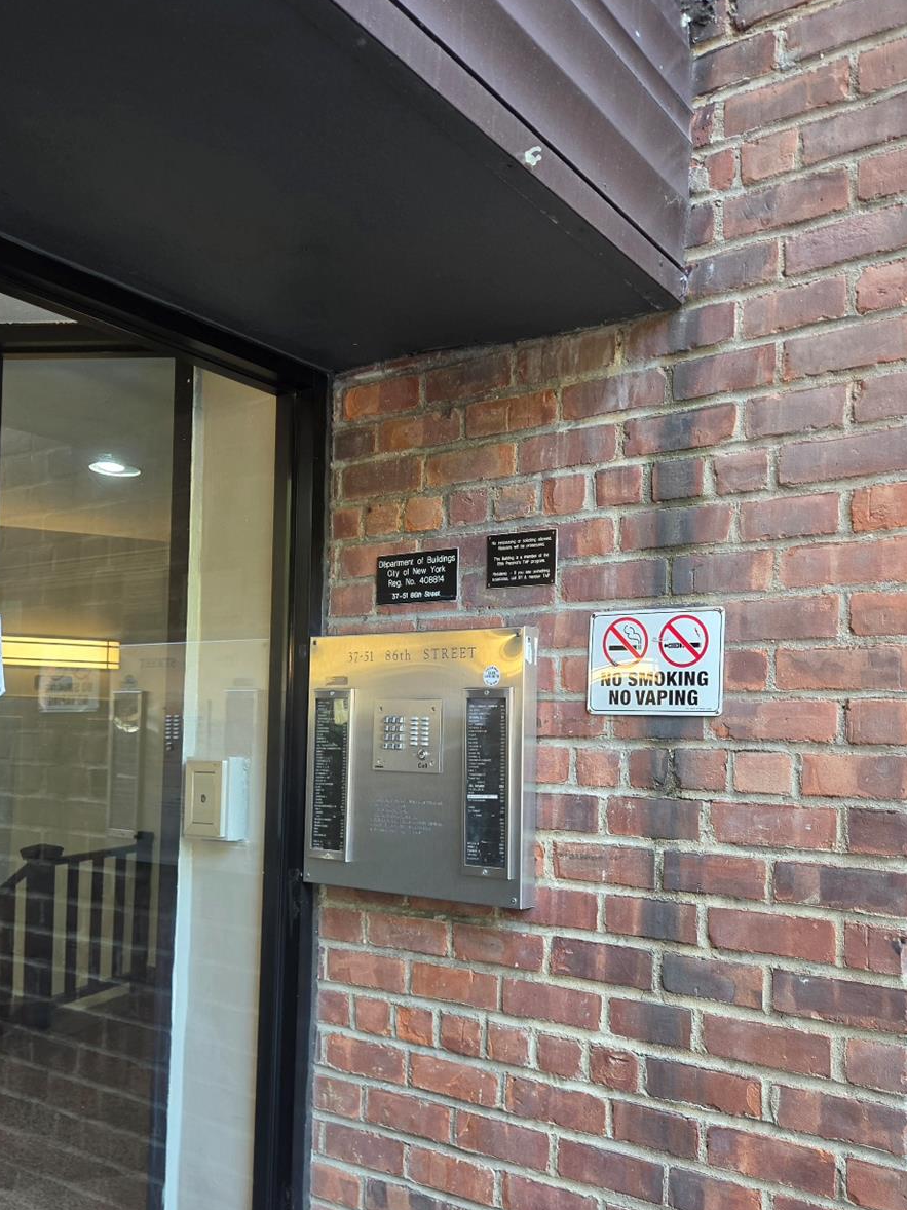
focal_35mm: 30
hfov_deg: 46.7
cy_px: 711
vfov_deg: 59.6
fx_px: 1048
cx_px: 499
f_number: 1.8
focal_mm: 5.4
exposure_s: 1/120
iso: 250
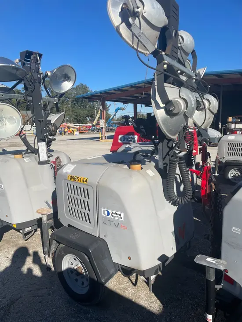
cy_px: 161
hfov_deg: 53.1
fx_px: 242
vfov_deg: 67.3
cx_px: 121
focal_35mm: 26
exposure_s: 1/4292
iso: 32
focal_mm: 4.2
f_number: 1.6
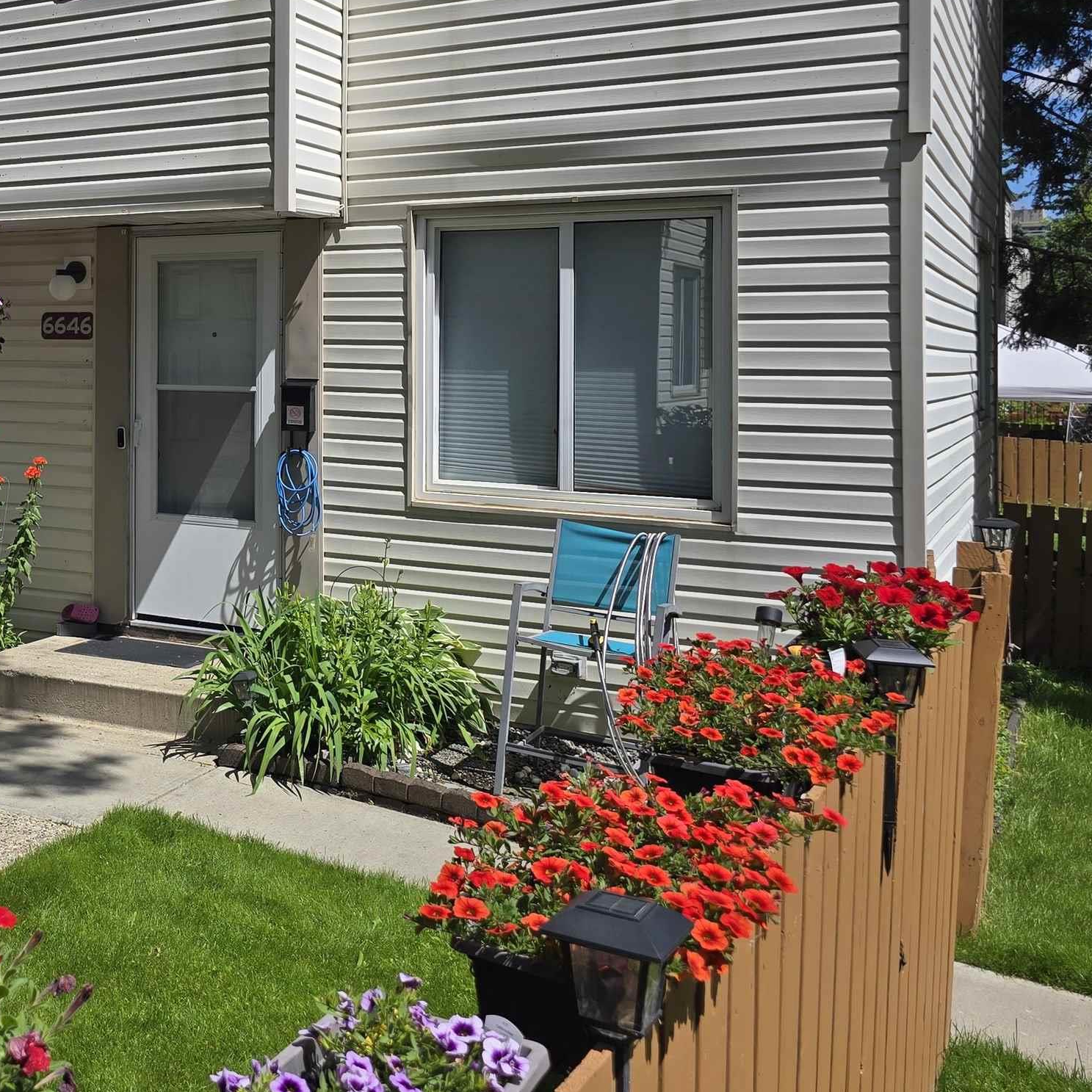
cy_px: 331
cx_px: 64
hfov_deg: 36.9
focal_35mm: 42
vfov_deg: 39.4
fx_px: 1499
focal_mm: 6.3
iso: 12
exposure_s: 1/1030
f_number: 1.7
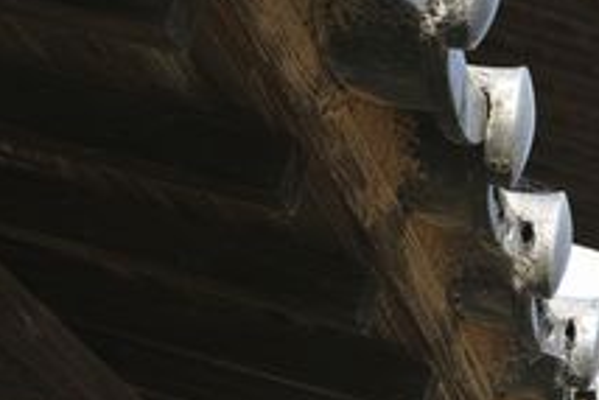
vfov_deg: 9.8
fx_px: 2331
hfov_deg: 14.6
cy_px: 354
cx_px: 420
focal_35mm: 140
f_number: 5.6
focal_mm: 50
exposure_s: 1/160
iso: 100
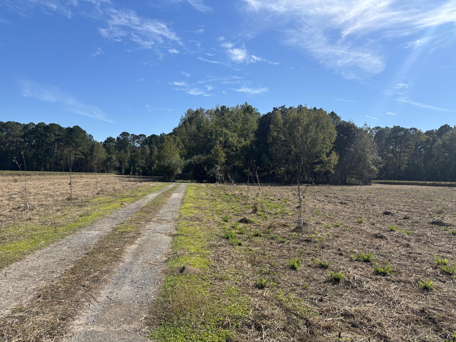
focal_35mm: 26
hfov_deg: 67.3
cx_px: 228
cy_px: 171
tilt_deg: -0.2
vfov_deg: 53.1
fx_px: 343
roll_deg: -2.3
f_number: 1.6
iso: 50
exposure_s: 1/3311
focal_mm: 5.96
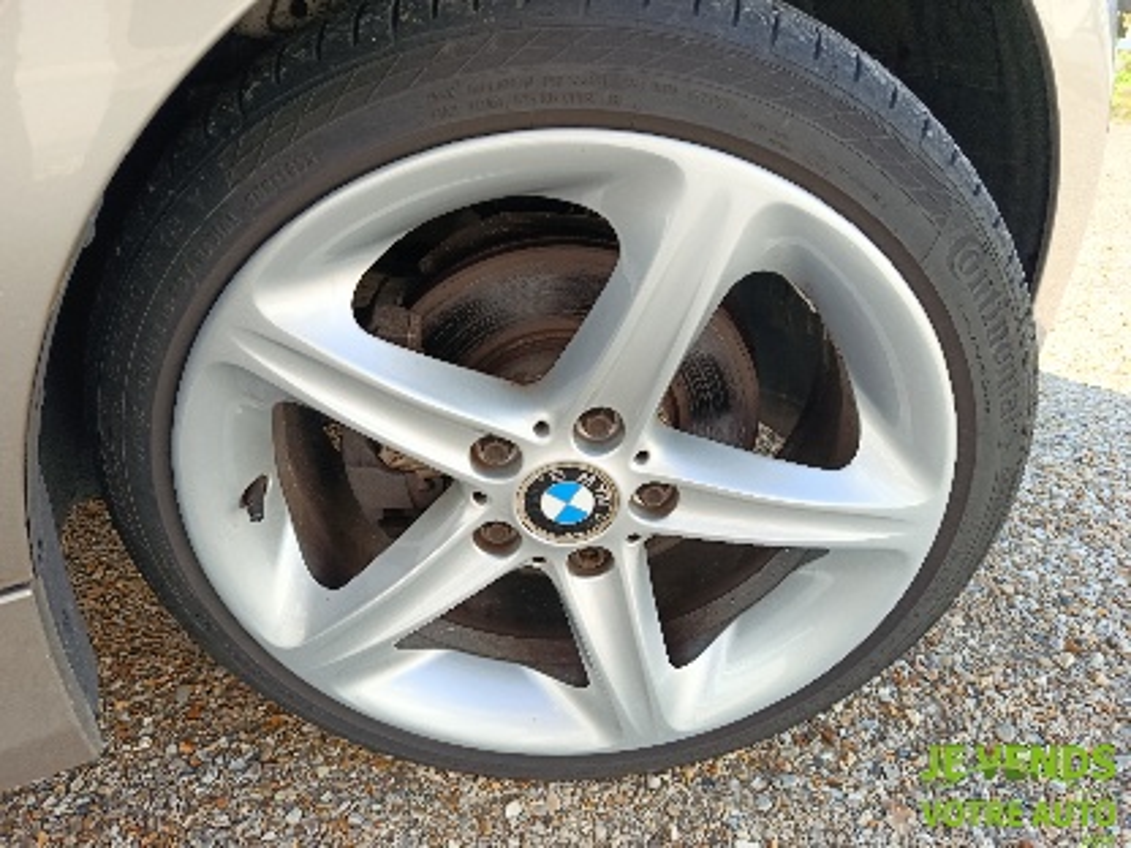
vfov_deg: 56.8
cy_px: 424
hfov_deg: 71.6
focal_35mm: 24
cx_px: 566
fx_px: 784
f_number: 1.7
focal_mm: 5.24
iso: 79
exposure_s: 1/100
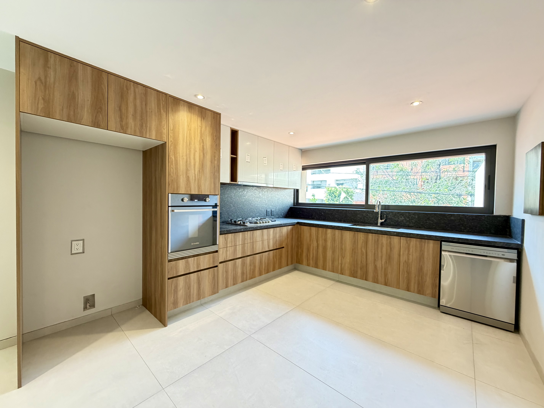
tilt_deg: -0.6
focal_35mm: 14
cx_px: 272
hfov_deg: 102.1
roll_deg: -1.2
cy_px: 204
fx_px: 220
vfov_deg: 85.7
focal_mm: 2.22
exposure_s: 1/63
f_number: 2.2
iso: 320
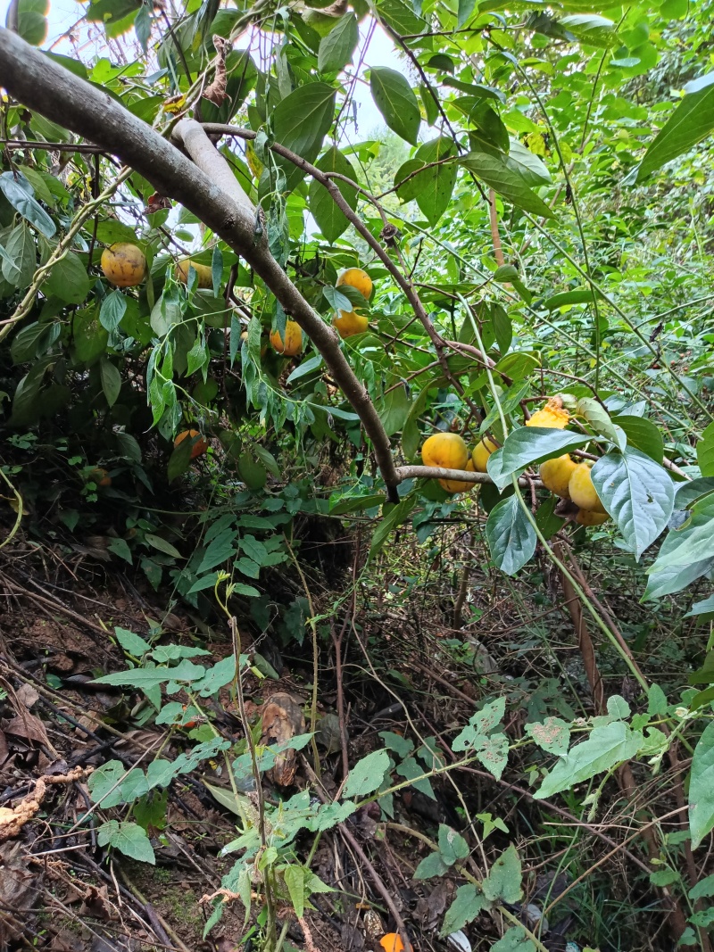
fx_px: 743
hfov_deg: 51.3
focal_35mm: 27
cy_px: 476
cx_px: 357
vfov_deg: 65.3
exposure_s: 1/50
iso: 112
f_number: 1.8
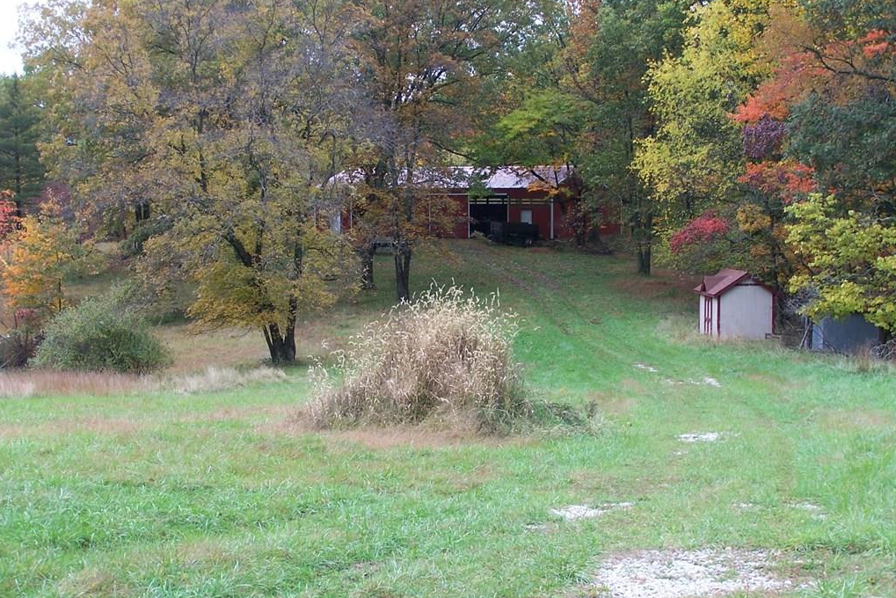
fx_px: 1743
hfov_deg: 28.8
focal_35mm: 70
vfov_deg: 19.5
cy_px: 297
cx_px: 448
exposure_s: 1/180
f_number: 3.2
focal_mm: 11.1
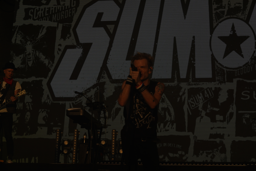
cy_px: 86
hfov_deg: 25.7
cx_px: 128
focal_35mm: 79
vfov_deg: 17.3
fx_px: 562
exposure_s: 1/1600
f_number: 8
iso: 100
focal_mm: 79
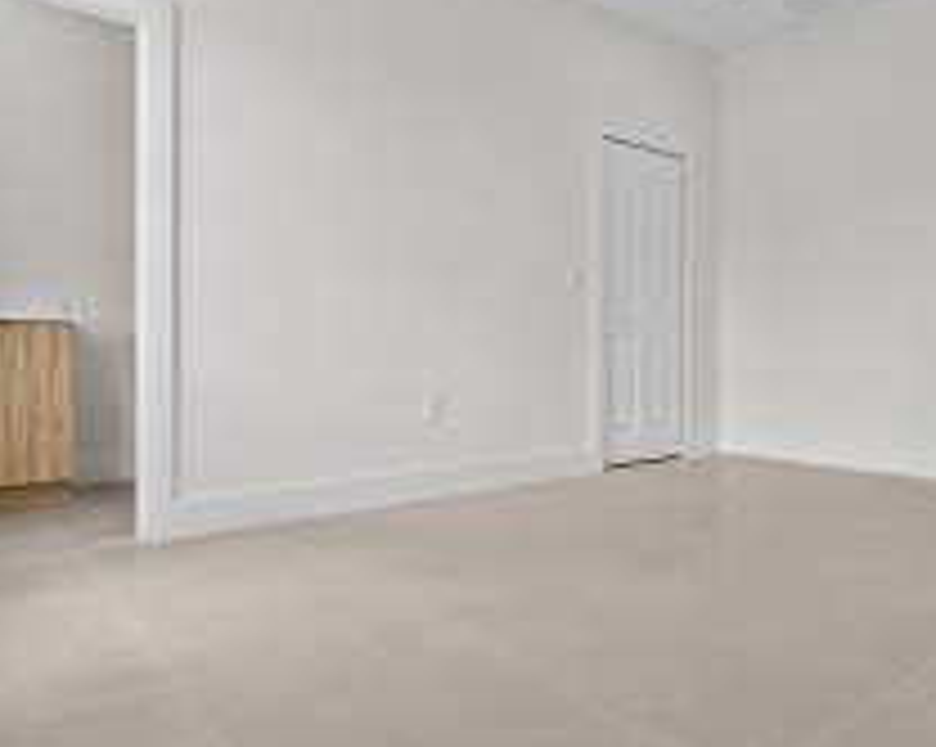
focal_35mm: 26
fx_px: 720
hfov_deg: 63.1
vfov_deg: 54.7
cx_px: 675
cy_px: 333
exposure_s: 1/8
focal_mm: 12
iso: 200
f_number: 9
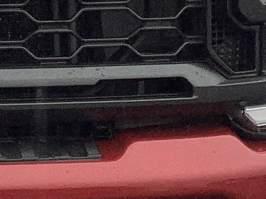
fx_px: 1391
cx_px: -190
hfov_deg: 10.4
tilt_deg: -6.6
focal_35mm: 181
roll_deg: +2.1
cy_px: -35
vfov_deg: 8.1
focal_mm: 3.3
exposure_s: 1/196
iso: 25
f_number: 2.4
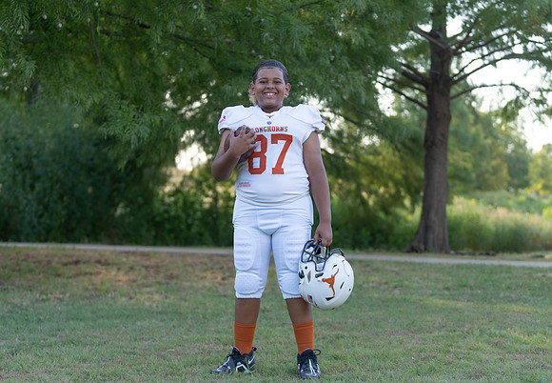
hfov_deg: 26.2
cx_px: 271
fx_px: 1187
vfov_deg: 18.3
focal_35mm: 76
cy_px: 185
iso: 160
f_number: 2.8
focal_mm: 70
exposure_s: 1/400
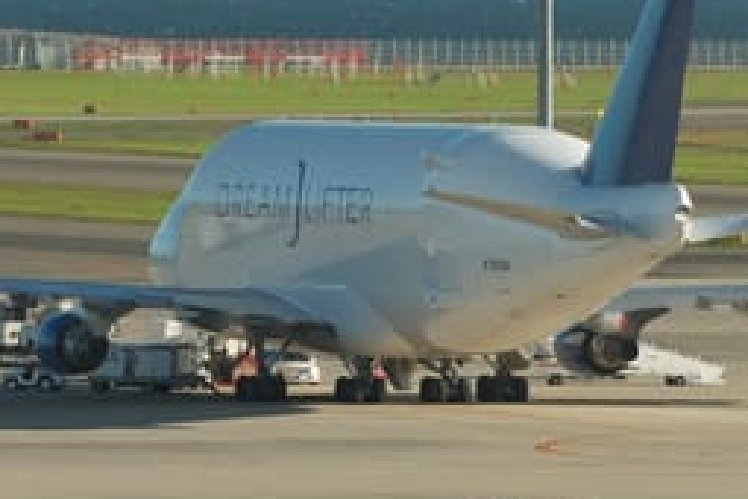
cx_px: 675
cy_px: 207
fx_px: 12118
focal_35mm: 583
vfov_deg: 2.4
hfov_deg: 3.5
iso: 200
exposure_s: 1/640
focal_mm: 155
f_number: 8
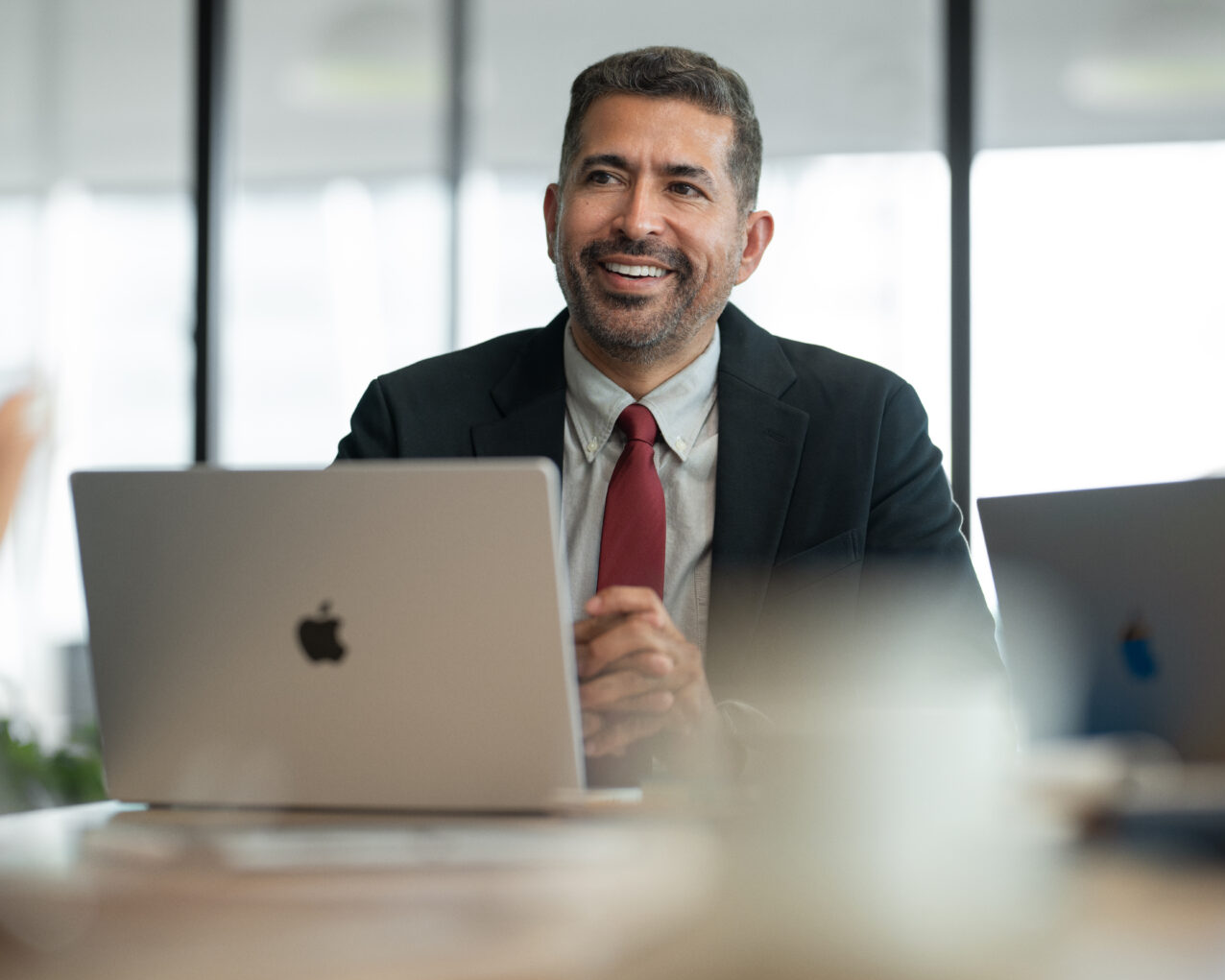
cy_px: 490
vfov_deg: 16.0
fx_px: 3481
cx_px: 614
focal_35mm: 96
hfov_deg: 20.0
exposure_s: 1/400
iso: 500
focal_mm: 85
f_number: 1.6
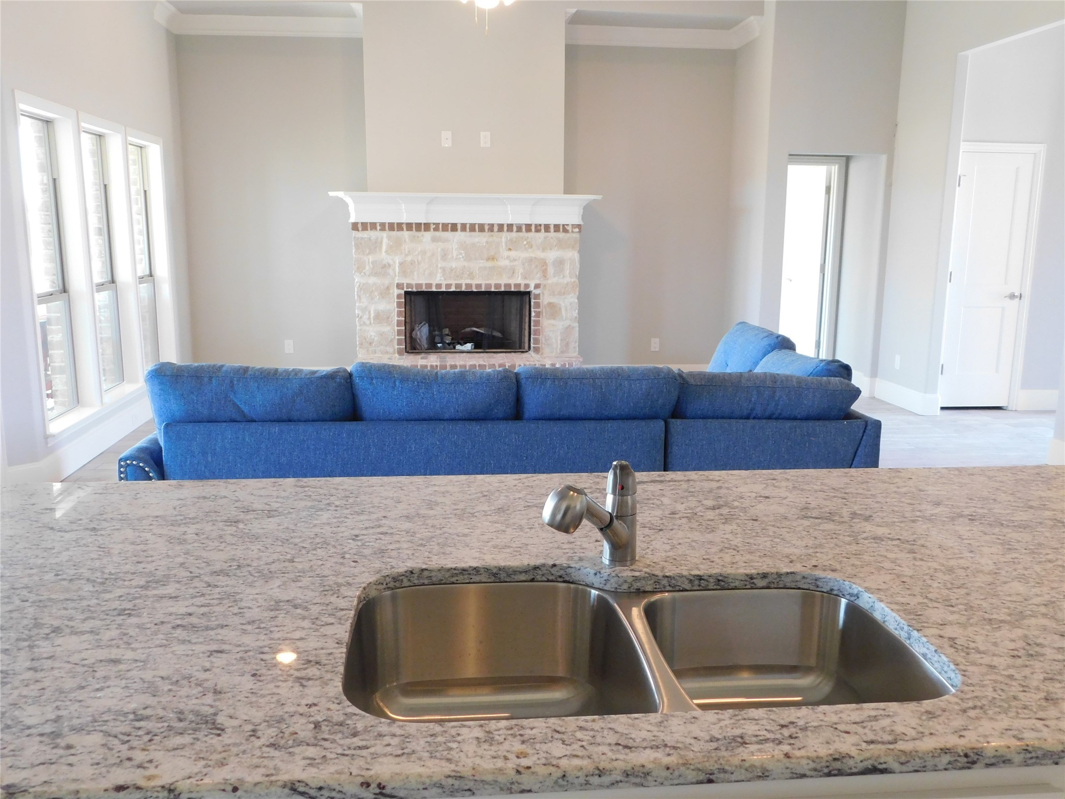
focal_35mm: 30
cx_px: 532
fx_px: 923
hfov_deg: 60.0
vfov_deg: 46.8
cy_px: 400
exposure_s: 1/30
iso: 320
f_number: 3.2
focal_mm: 5.3
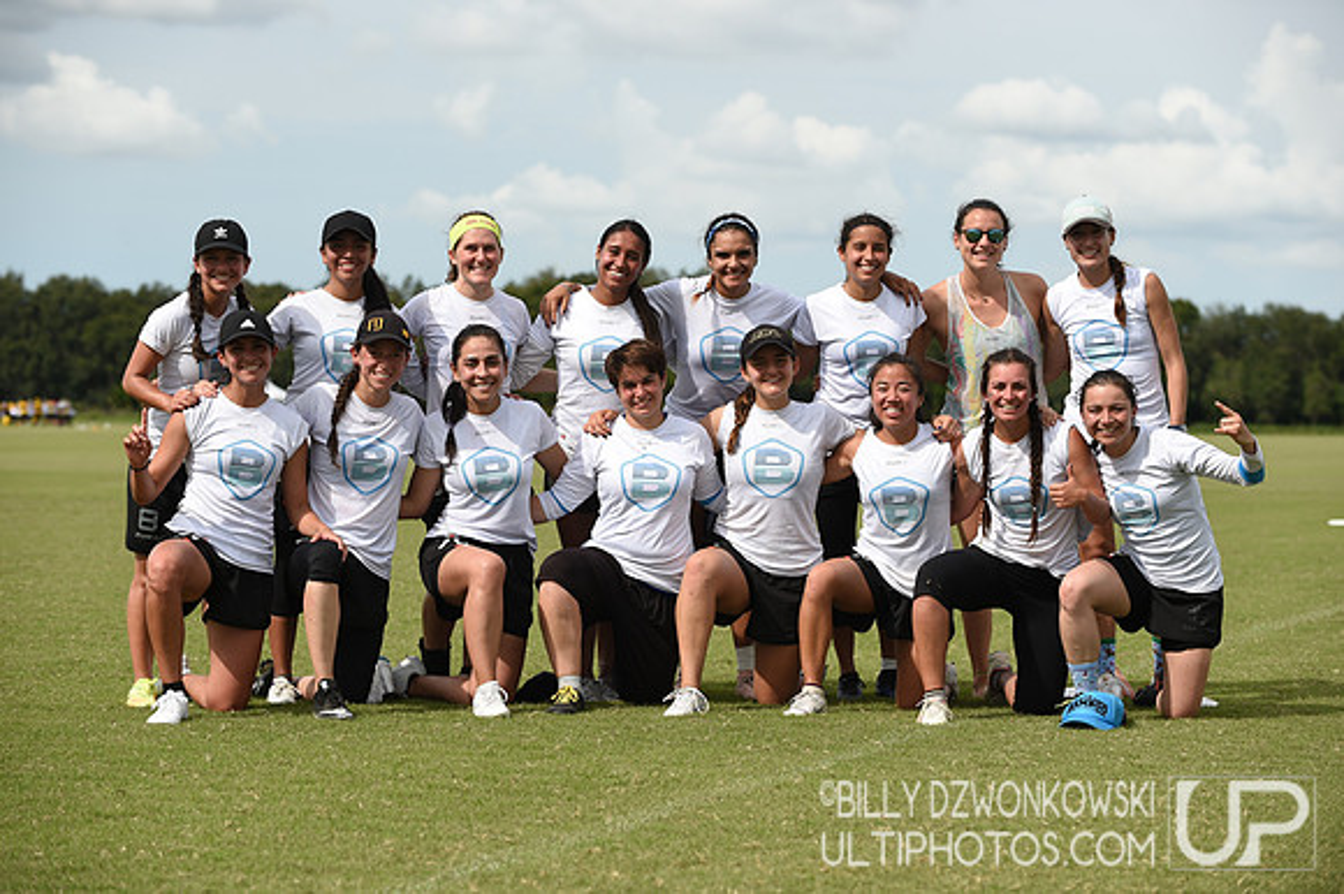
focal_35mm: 105
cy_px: 447
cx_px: 672
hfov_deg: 19.5
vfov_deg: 13.0
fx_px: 3918
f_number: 5.6
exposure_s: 1/800
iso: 100
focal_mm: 105
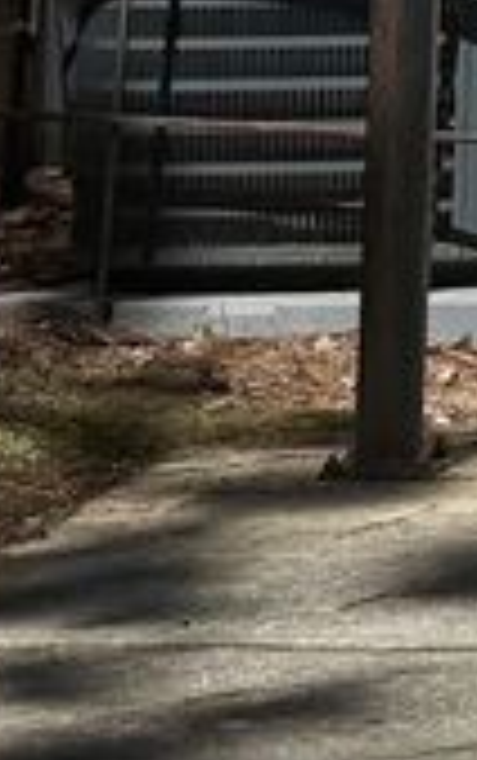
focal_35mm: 226
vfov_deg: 8.8
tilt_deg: +1.0
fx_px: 4689
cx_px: 1796
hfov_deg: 5.2
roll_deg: +0.7
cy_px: -690
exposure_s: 1/10309
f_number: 1.78
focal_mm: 6.76
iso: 80
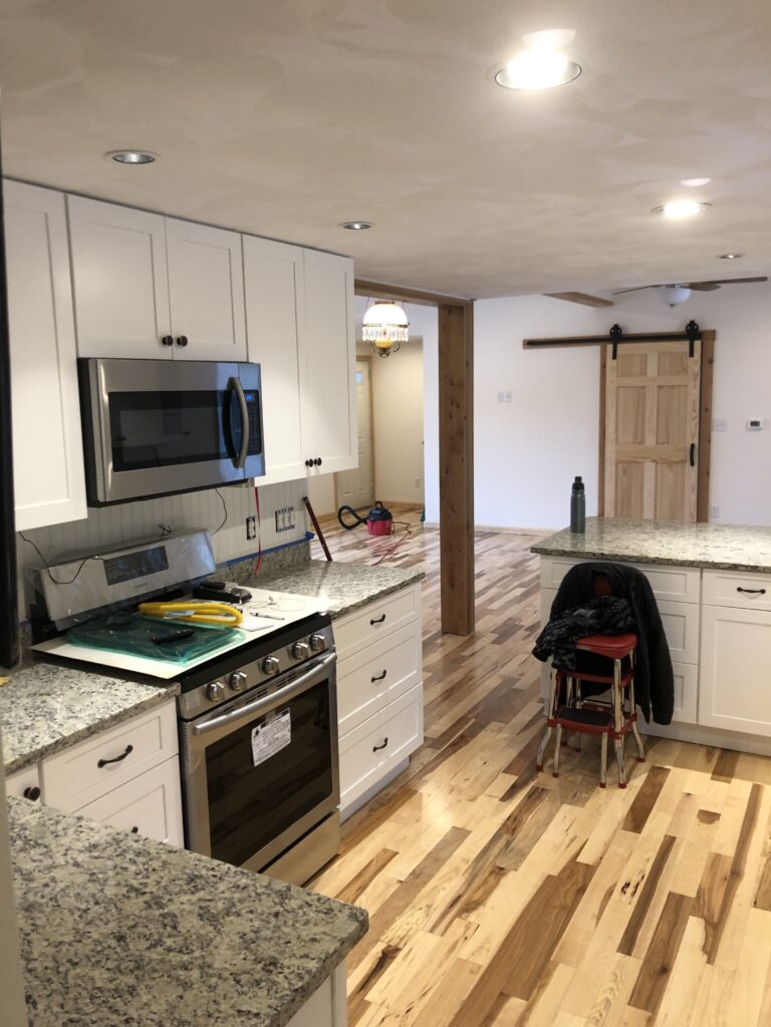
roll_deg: +1.7
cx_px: 386
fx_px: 832
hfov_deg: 49.7
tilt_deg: -8.9
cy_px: 514
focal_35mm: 28
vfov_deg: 63.4
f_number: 1.8
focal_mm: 3.99
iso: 40
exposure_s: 1/17
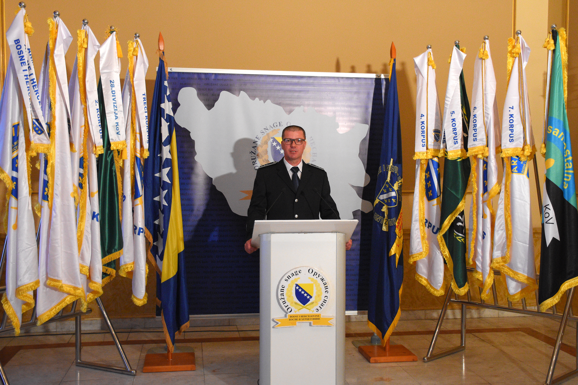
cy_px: 192
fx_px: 626
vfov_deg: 34.2
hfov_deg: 49.6
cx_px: 289
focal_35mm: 39
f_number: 3.8
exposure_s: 1/200
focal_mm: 26
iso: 2200
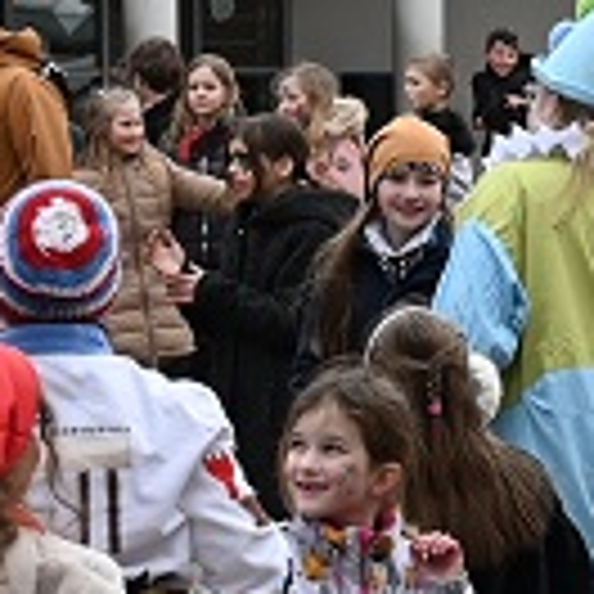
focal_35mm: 281
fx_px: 5455
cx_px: 760
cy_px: 630
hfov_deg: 6.2
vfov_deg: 6.2
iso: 200
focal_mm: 29
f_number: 5.6
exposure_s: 1/250
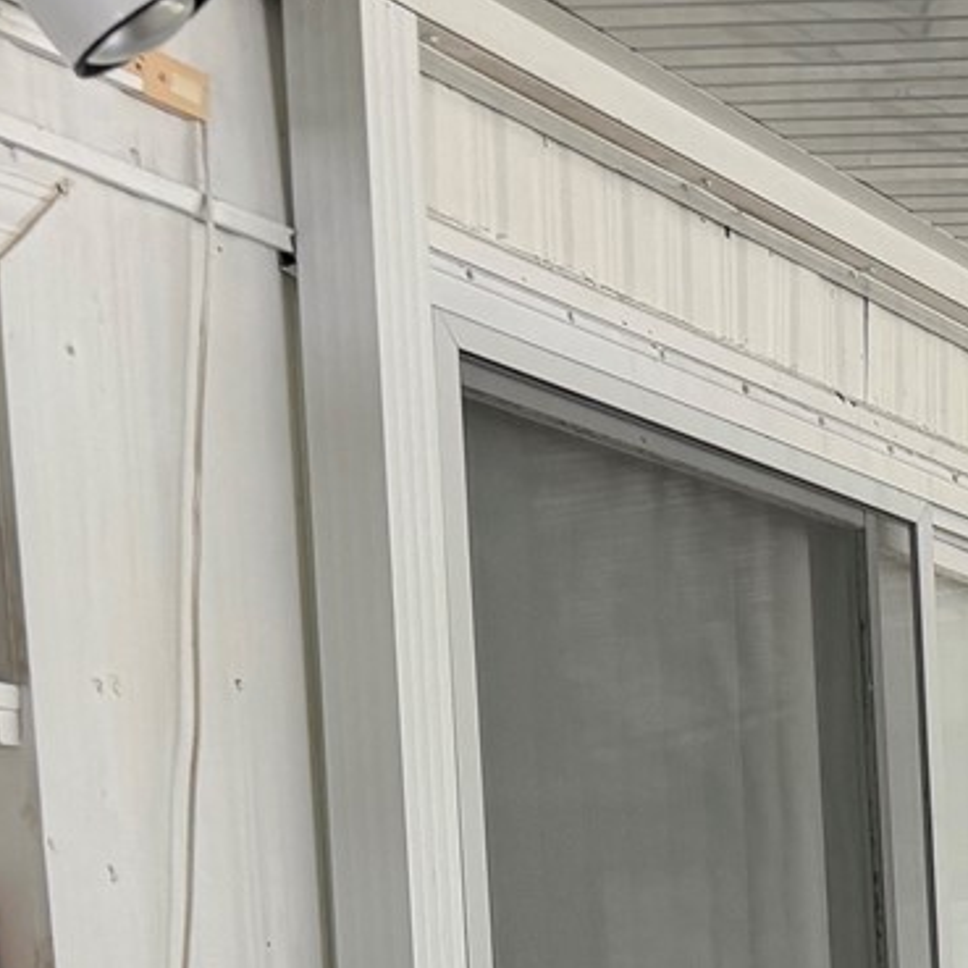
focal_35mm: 92
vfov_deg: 17.1
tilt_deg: -6.8
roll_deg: +0.9
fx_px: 2911
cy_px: 1438
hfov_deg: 16.4
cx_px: 1650
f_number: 1.78
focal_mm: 6.76
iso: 100
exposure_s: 1/121
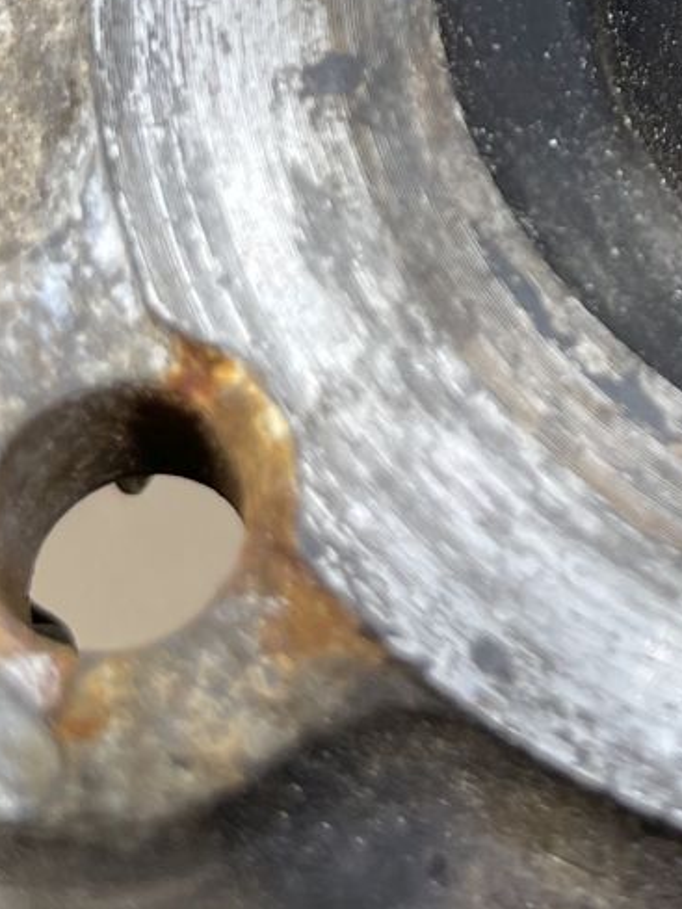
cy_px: -294
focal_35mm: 85
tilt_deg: -68.1
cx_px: 1016
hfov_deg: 16.0
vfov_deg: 20.8
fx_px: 2232
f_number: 1.6
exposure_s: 1/100
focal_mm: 4.2
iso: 125
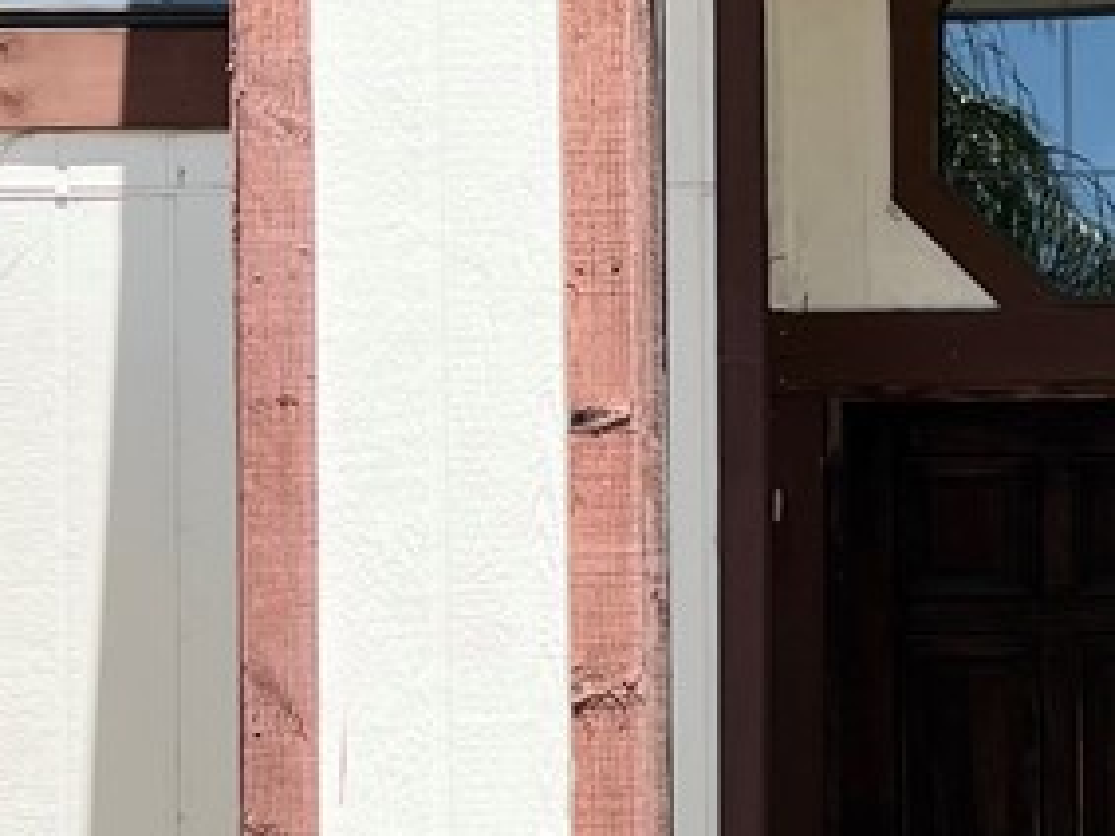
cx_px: 843
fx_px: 3027
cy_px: 552
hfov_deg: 20.7
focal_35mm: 94
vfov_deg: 15.7
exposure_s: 1/3257
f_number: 1.5
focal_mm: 5.7
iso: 50
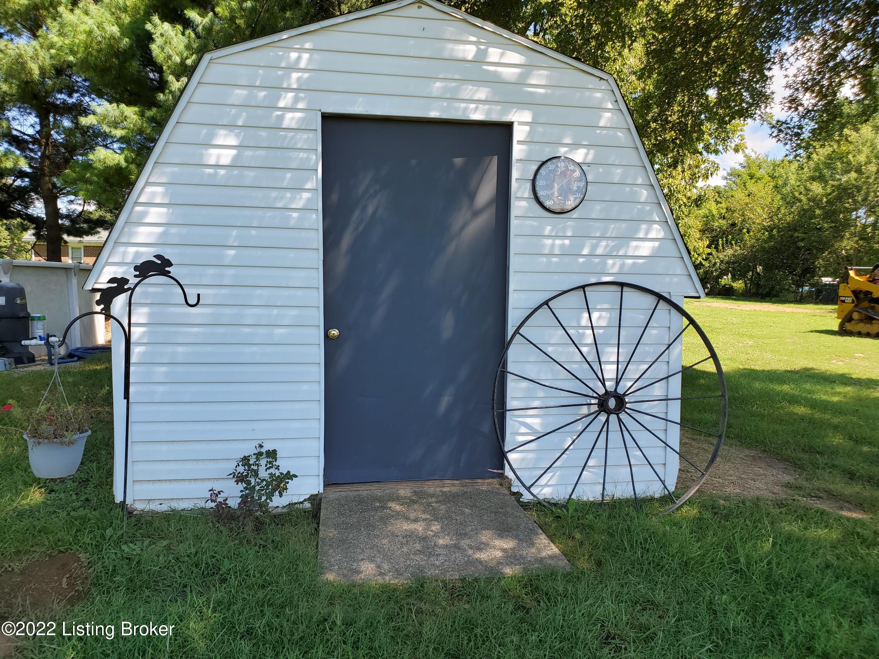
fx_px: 660
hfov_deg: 67.3
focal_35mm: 26
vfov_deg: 53.1
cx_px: 440
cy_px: 330
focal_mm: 4.3
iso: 50
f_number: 2.4
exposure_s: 1/424
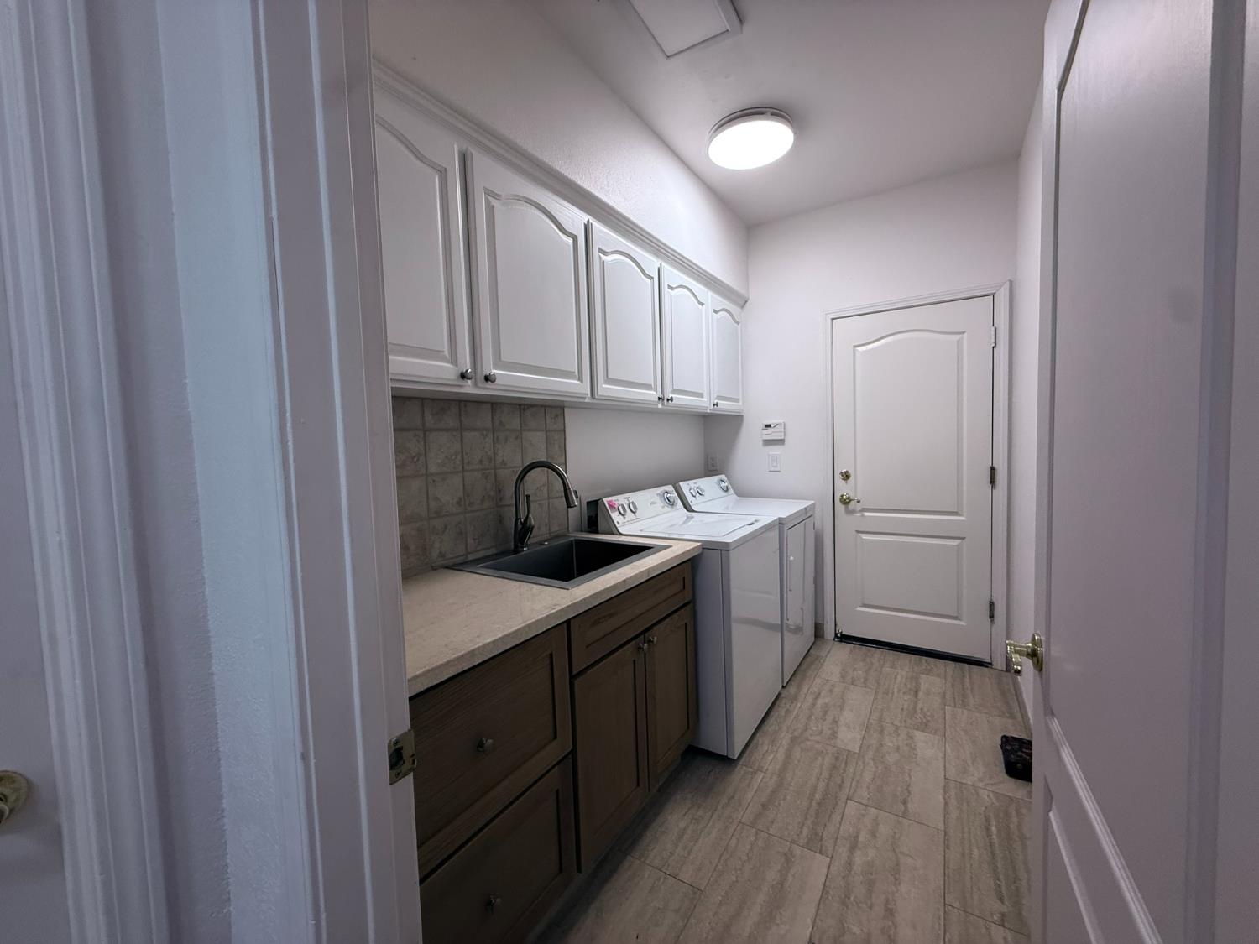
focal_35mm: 14
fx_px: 509
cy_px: 472
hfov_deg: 102.1
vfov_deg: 85.7
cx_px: 630
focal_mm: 2.22
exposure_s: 1/120
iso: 200
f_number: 2.2
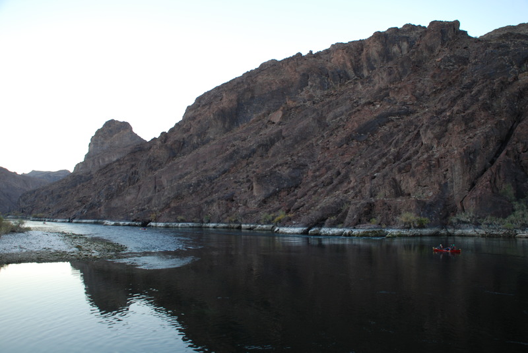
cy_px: 176
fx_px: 484
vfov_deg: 40.0
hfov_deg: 57.2
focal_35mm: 33
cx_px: 264
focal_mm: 22
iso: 250
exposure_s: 1/60
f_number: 3.8
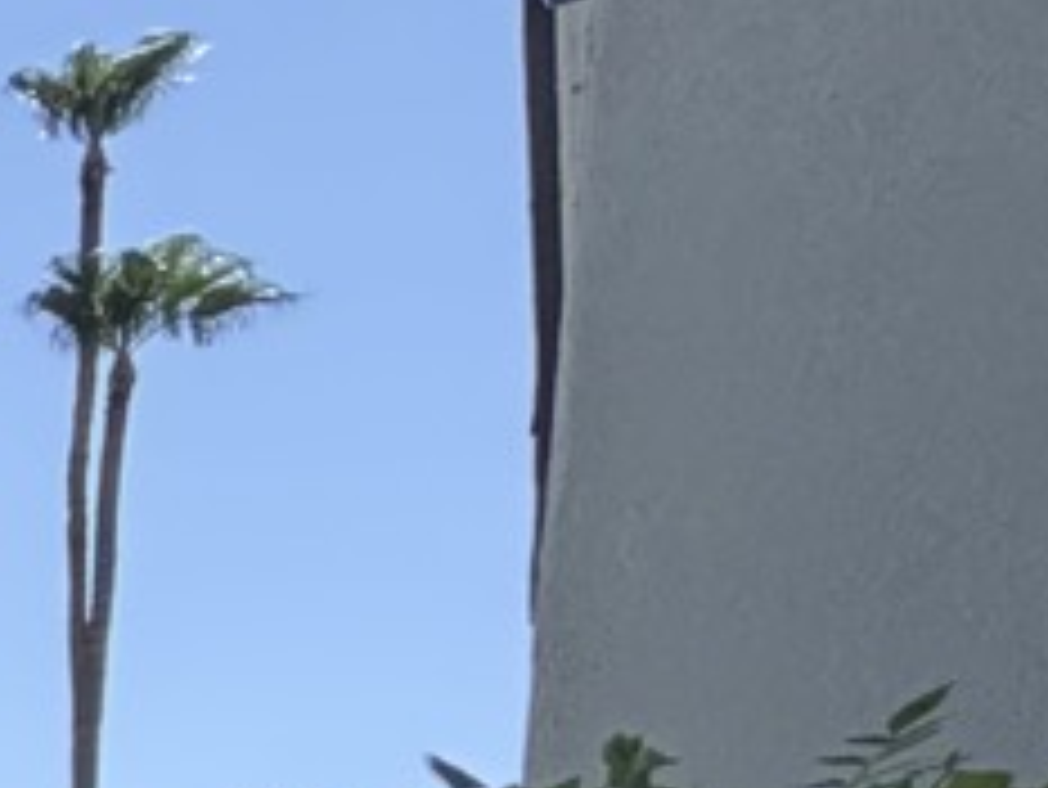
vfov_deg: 12.9
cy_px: 1684
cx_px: -2447
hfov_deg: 10.2
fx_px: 2908
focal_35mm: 96
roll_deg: +0.5
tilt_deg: -4.4
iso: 50
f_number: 2.2
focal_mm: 2.22
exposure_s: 1/502
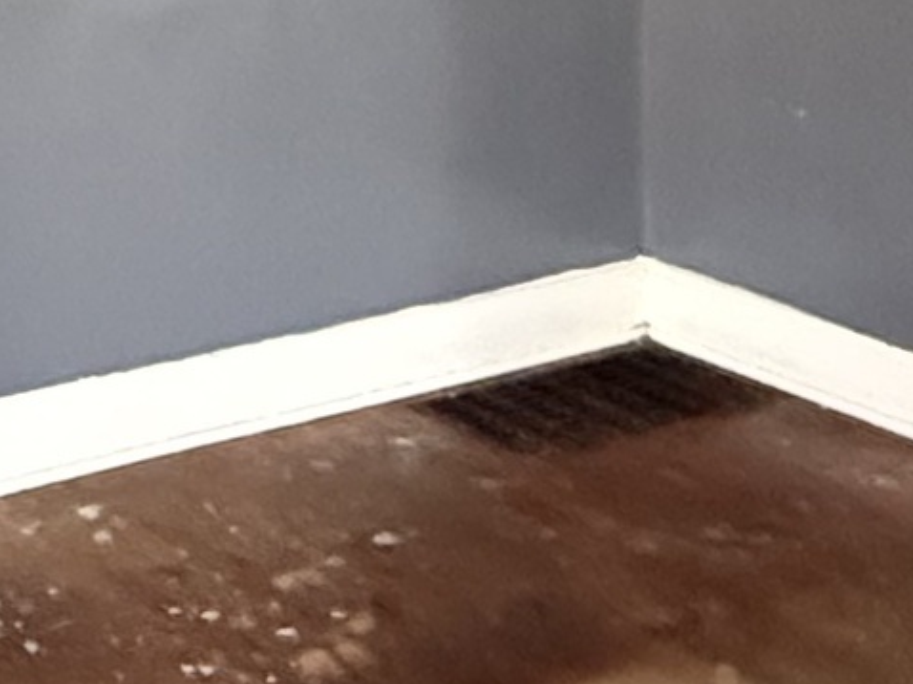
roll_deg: -0.1
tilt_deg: +0.3
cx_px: -50
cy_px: -420
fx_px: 2373
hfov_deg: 20.9
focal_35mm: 90
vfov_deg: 14.9
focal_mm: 2.22
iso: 1250
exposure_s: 1/50
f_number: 2.2
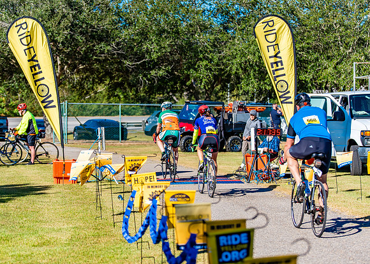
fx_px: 1097
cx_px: 177
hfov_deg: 19.1
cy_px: 124
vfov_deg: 13.7
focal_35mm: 104
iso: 250
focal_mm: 90
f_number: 2.8
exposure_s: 1/4000
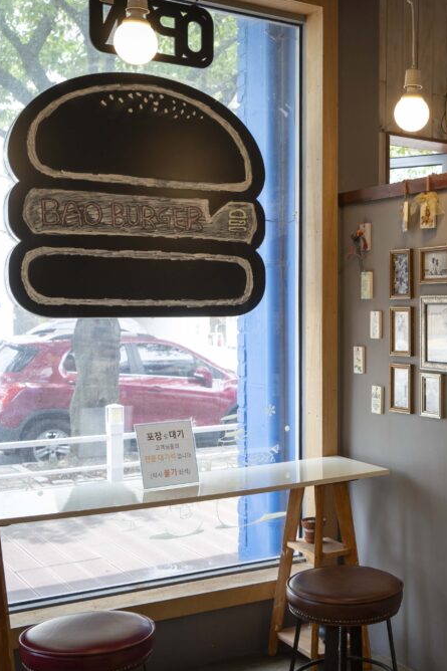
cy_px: 340
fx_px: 857
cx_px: 389
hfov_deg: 28.3
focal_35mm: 46
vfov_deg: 42.8
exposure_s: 1/60
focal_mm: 30
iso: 200
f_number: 4.5
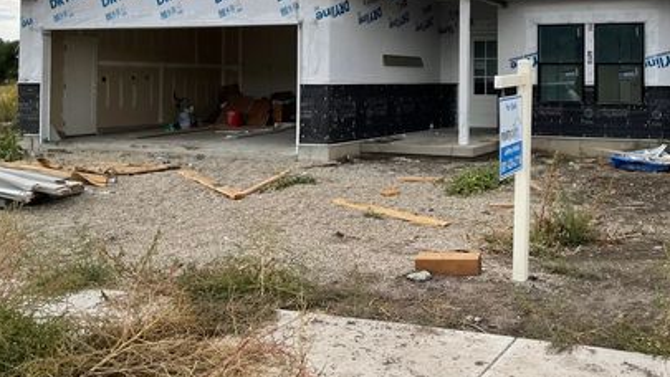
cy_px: 45
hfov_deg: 46.4
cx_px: 460
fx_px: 764
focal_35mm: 43
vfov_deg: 26.9
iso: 32
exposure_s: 1/2545
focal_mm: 5.1
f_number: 1.6
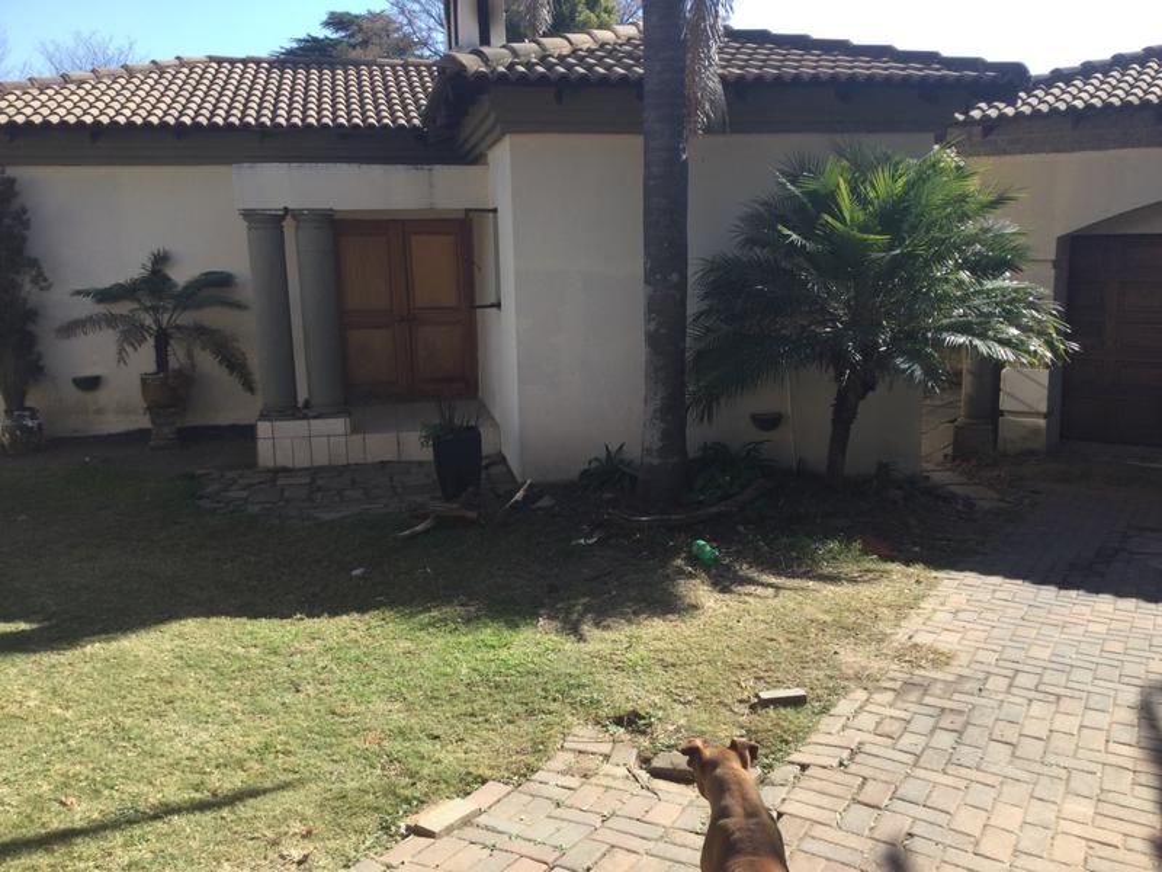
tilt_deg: -9.4
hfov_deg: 58.4
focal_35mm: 31
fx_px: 1041
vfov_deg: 45.4
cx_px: 581
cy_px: 436
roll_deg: +0.0
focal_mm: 3.3
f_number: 2.4
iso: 25
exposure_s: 1/429
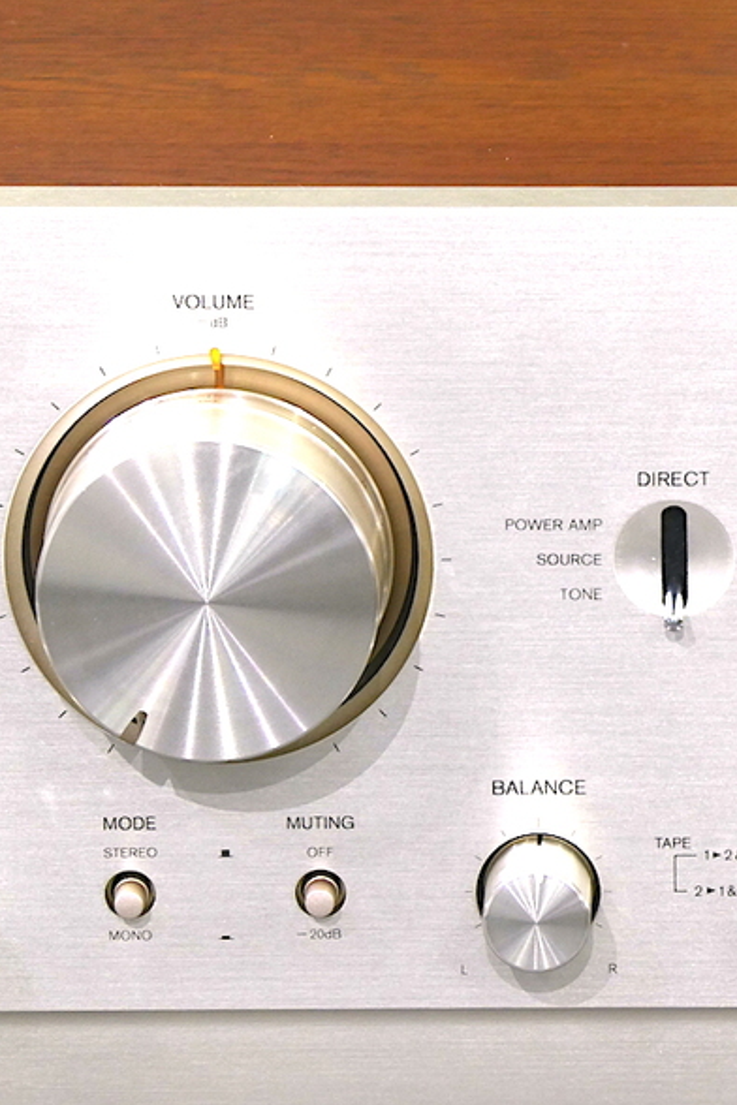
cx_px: 675
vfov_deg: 6.6
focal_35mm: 314
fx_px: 9642
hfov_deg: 4.4
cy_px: 611
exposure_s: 1/3.2
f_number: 5.6
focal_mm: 33.2
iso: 100
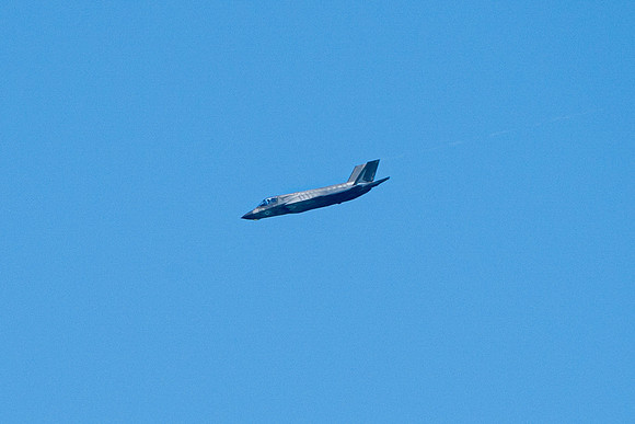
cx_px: 144
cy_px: 346
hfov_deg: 1.8
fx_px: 19933
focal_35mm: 1130
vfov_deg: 1.2
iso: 640
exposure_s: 1/1250
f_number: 10
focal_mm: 400
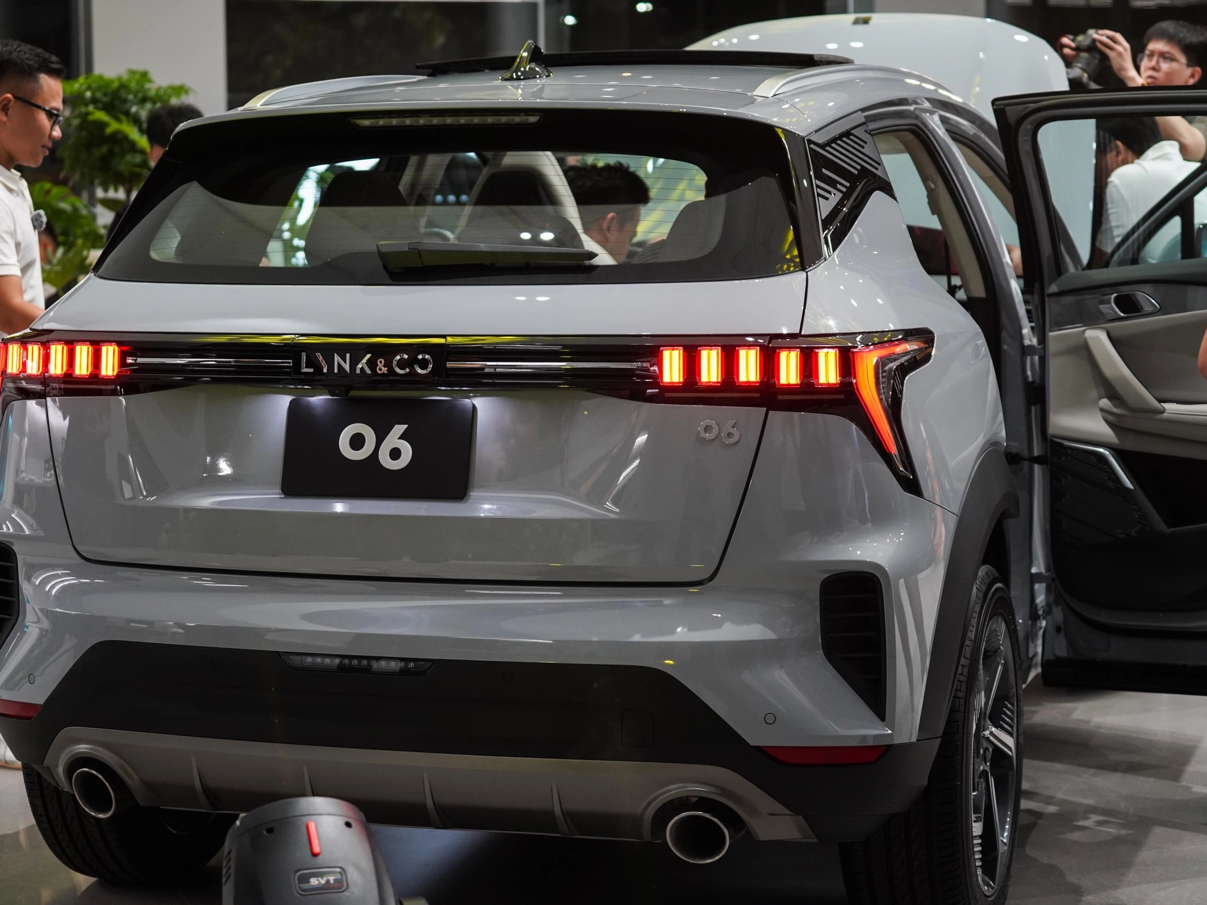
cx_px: 533
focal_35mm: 76
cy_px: 452
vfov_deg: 19.4
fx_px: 2650
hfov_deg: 25.6
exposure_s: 1/160
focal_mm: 70
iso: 2000
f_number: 4
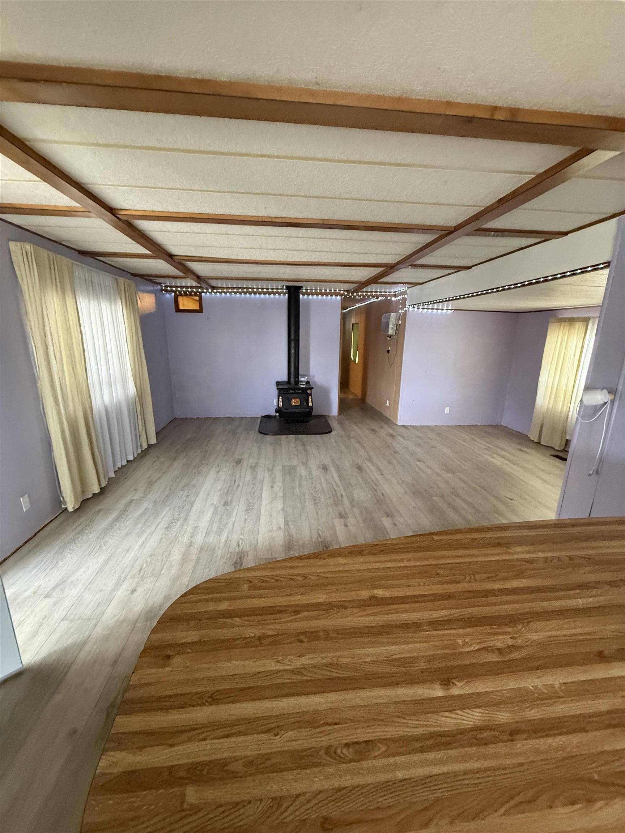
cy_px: 416
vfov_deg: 102.1
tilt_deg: -8.7
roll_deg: -0.1
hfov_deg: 85.7
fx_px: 337
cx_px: 312
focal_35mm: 14
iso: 500
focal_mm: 2.22
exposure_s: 1/60
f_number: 2.2
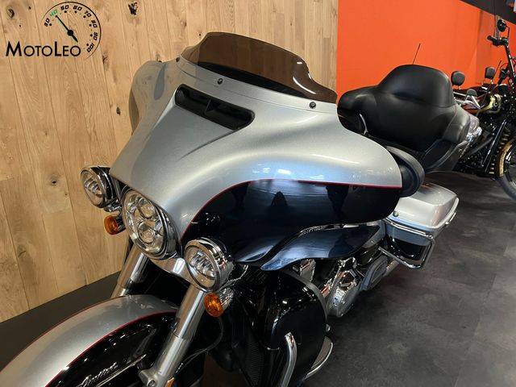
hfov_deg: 67.3
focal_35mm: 26
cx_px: 258
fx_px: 388
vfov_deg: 53.1
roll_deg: +1.6
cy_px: 194
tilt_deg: -17.9
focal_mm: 5.1
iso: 400
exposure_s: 1/33
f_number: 1.6
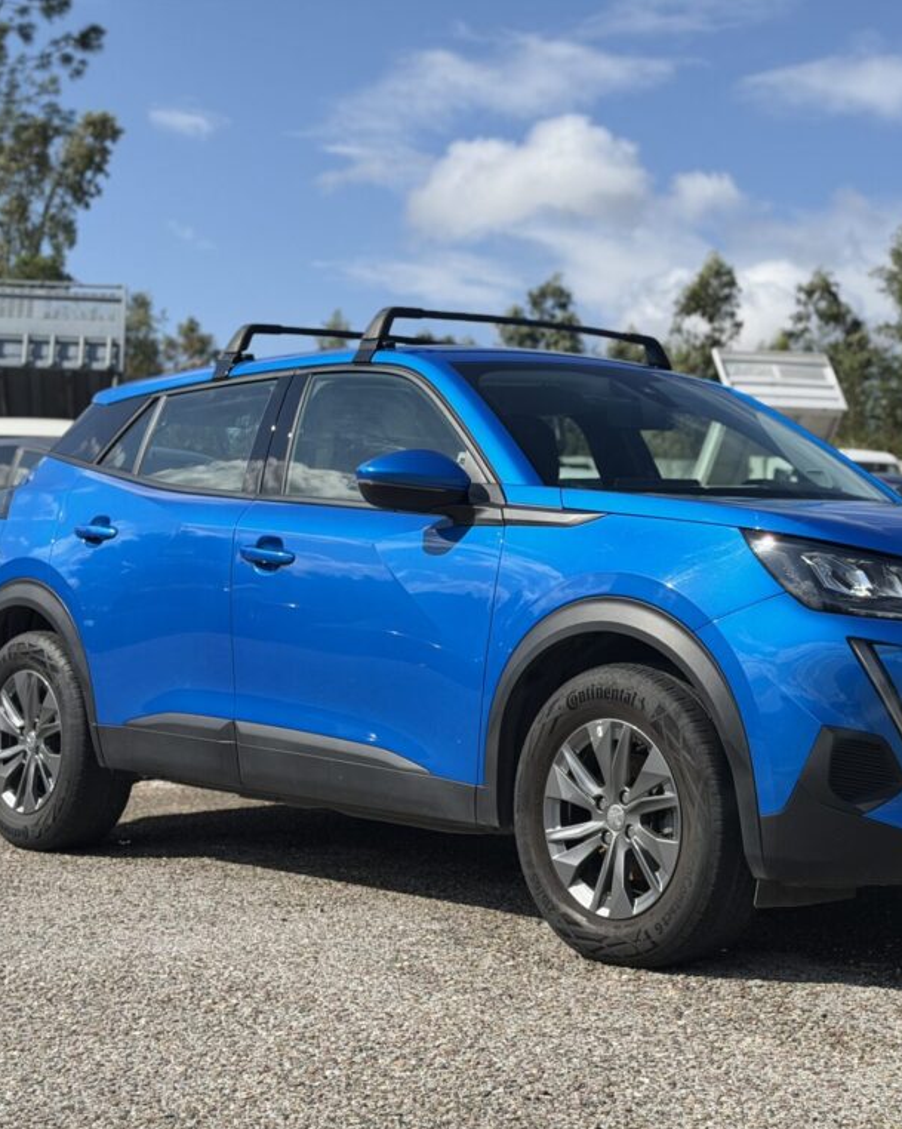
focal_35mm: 63
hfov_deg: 24.0
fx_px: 2104
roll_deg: -1.7
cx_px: 631
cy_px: 567
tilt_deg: +3.2
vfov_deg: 30.0
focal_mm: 6.76
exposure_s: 1/4878
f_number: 1.78
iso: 64
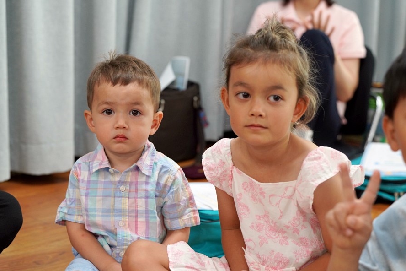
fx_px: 857
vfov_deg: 17.9
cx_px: 203
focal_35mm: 76
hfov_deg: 26.7
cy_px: 135
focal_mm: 75
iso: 1600
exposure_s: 1/160
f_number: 4
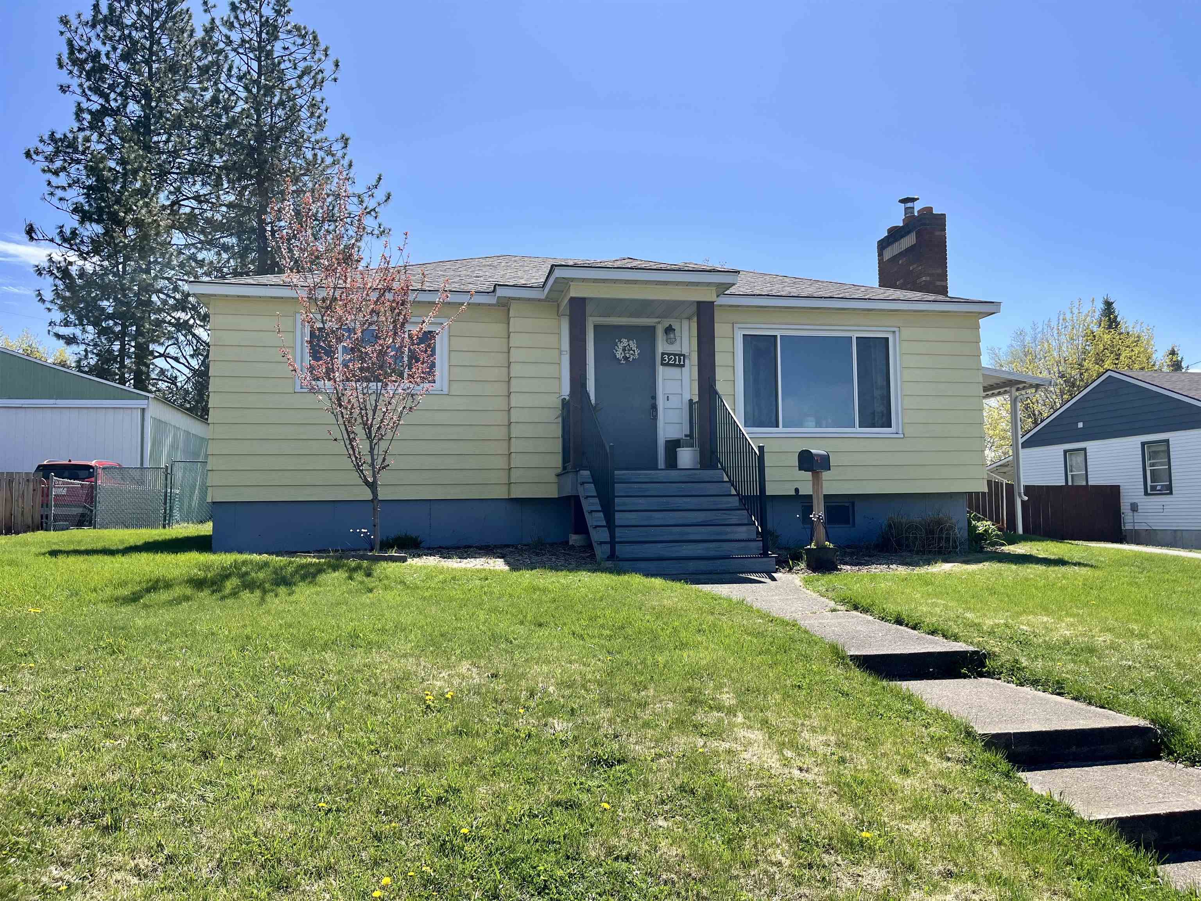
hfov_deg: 67.3
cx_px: 600
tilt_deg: +3.7
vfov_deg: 53.1
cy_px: 450
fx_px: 902
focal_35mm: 26
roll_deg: +0.9
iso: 50
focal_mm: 5.1
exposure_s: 1/3049
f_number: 1.6
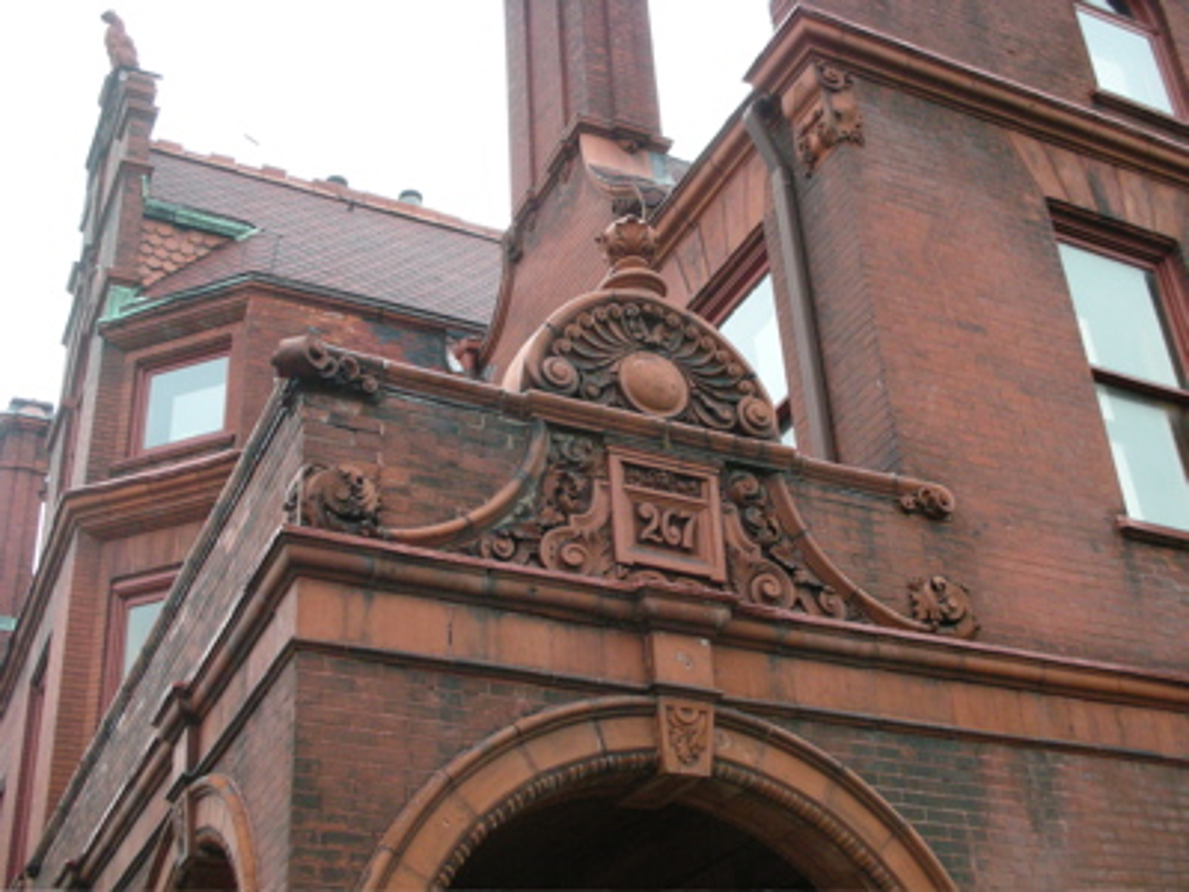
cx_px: 594
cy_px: 446
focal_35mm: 46
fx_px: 1580
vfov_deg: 31.5
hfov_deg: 41.2
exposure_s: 1/137
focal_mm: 7.7
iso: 200
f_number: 3.2
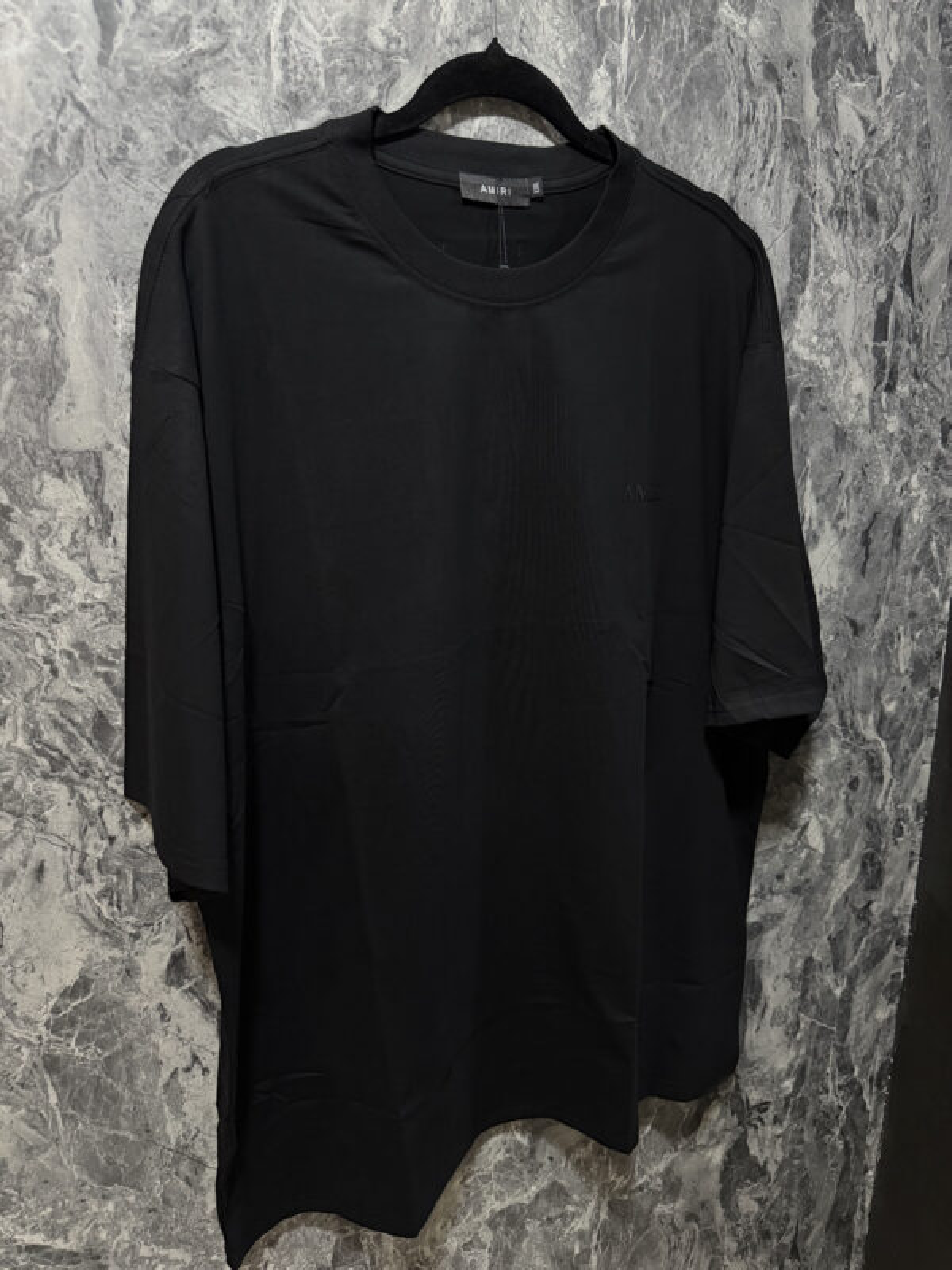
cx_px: 476
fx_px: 880
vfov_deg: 71.6
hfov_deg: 56.8
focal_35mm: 24
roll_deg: -0.1
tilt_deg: -16.8
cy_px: 635
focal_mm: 6.76
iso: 800
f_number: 1.78
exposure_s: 1/60
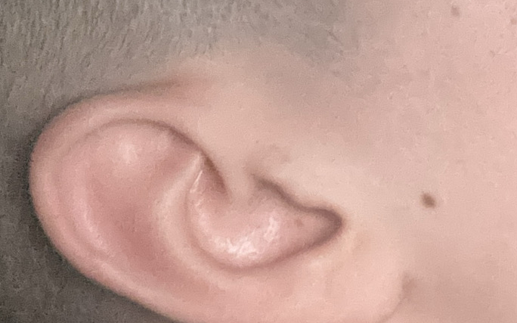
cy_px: 461
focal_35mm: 93
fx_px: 1310
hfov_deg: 21.1
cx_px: 580
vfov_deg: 13.4
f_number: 1.9
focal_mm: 2.69
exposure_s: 1/30
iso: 400
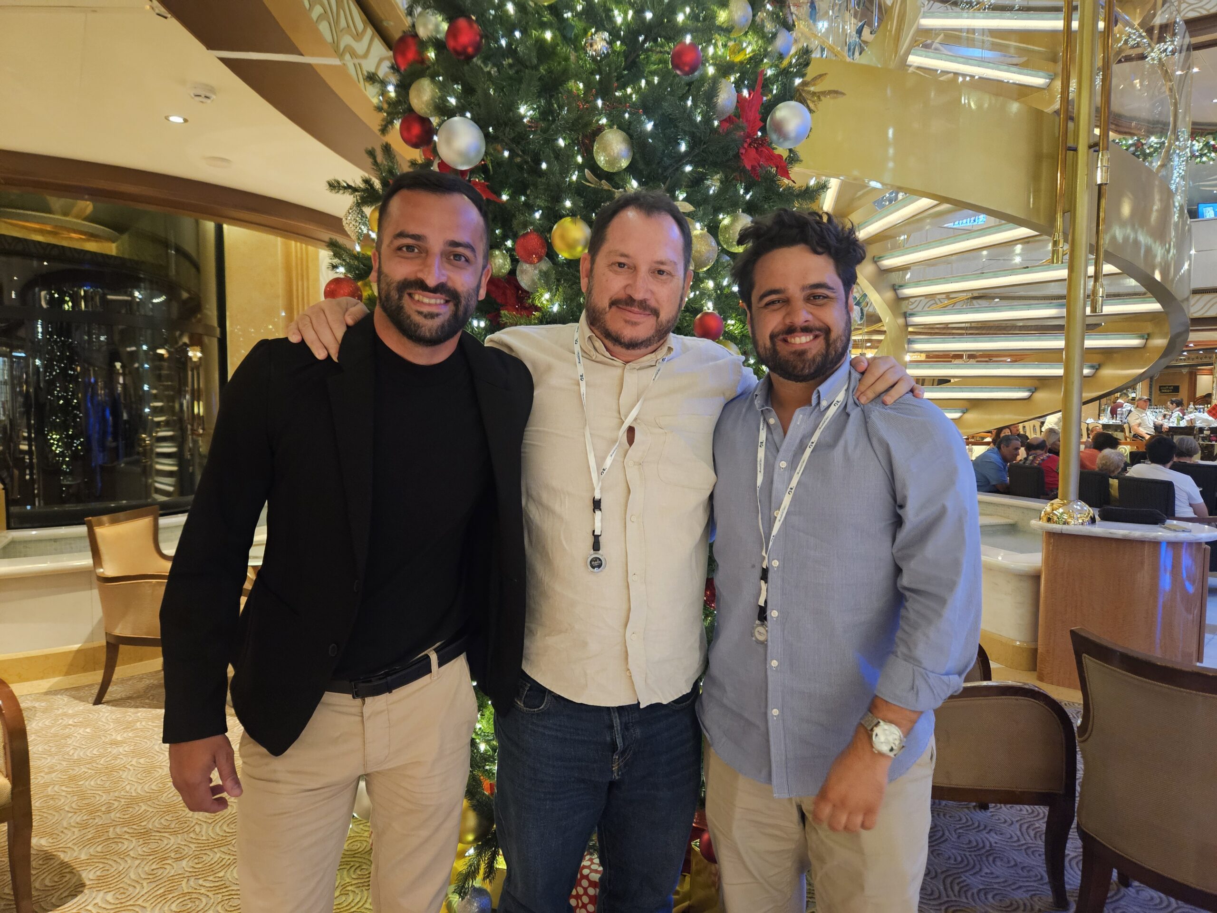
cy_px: 456
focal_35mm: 23
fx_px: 809
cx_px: 608
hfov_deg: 73.9
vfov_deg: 58.9
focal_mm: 5.4
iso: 800
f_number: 1.8
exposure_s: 1/24
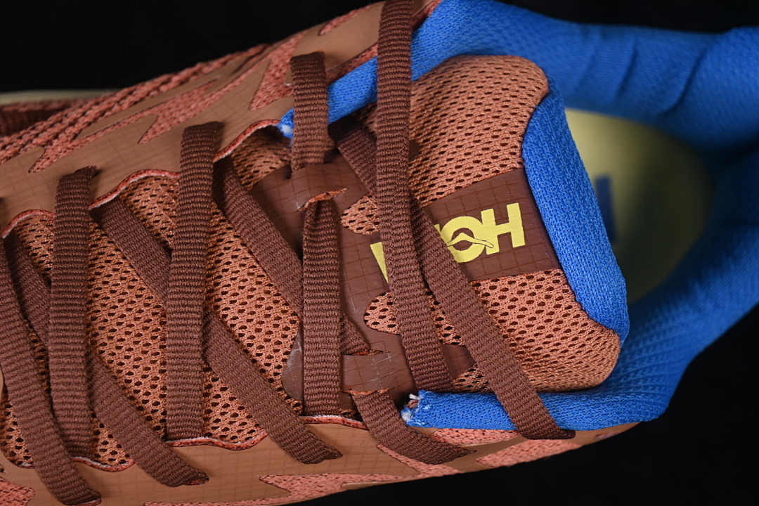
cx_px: 380
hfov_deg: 27.0
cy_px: 253
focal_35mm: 75
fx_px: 1581
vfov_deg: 18.2
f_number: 7.1
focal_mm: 50
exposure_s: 1/80
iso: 160
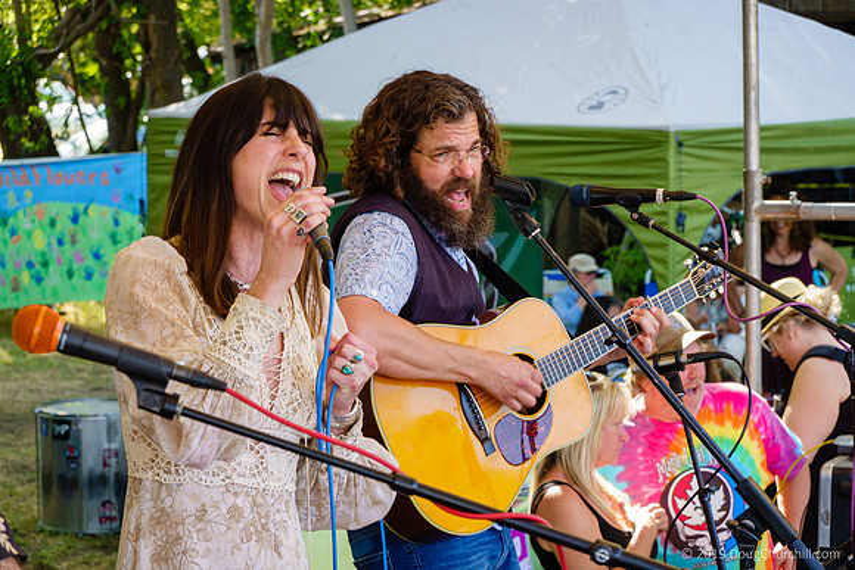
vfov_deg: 10.4
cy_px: 285
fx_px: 3136
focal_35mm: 132
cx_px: 428
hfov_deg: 15.5
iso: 320
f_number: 4.5
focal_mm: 47.86
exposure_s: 1/160
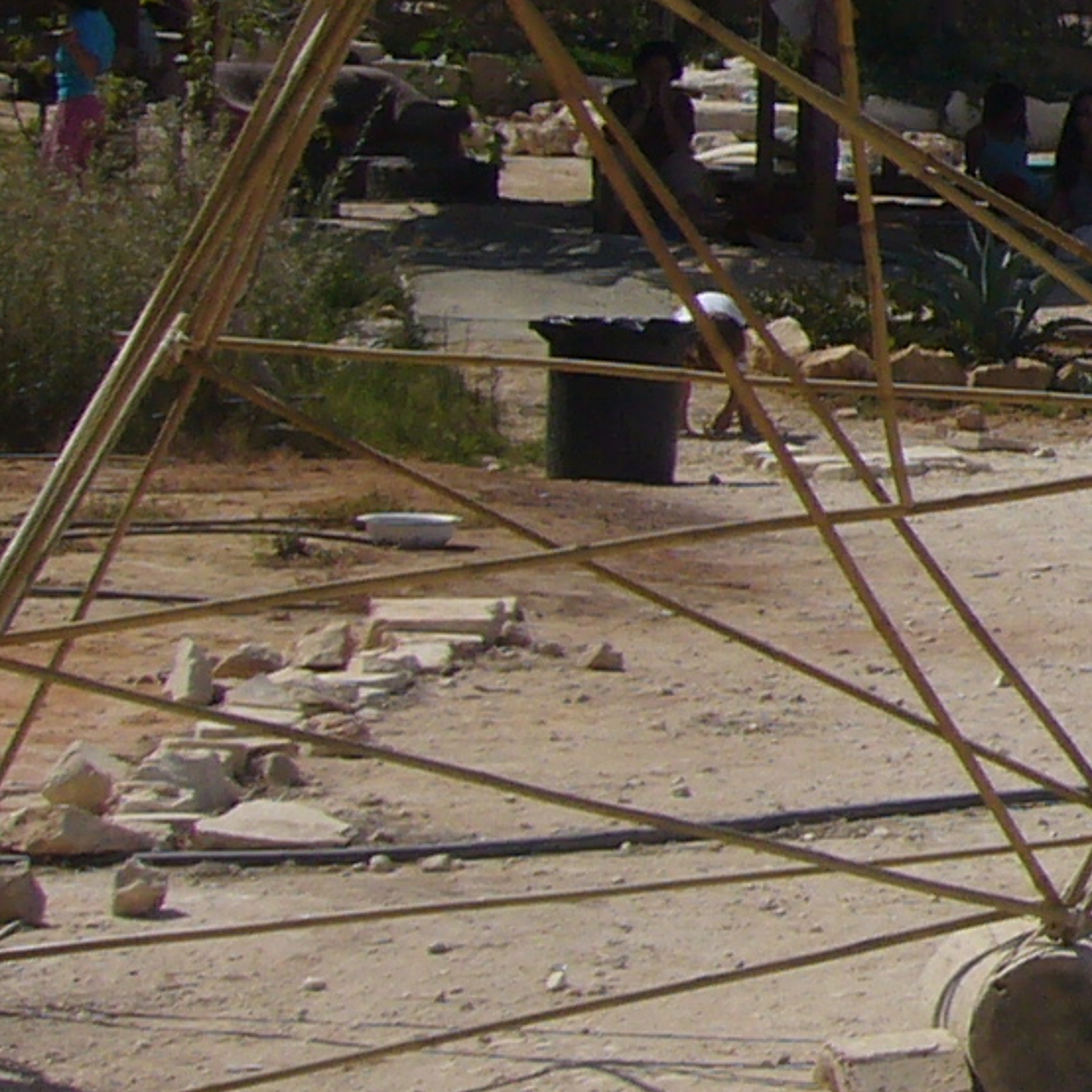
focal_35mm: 143
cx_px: 2454
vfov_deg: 12.1
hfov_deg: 10.7
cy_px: 34
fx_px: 5104
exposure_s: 1/800
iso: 80
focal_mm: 5.8
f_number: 5.6
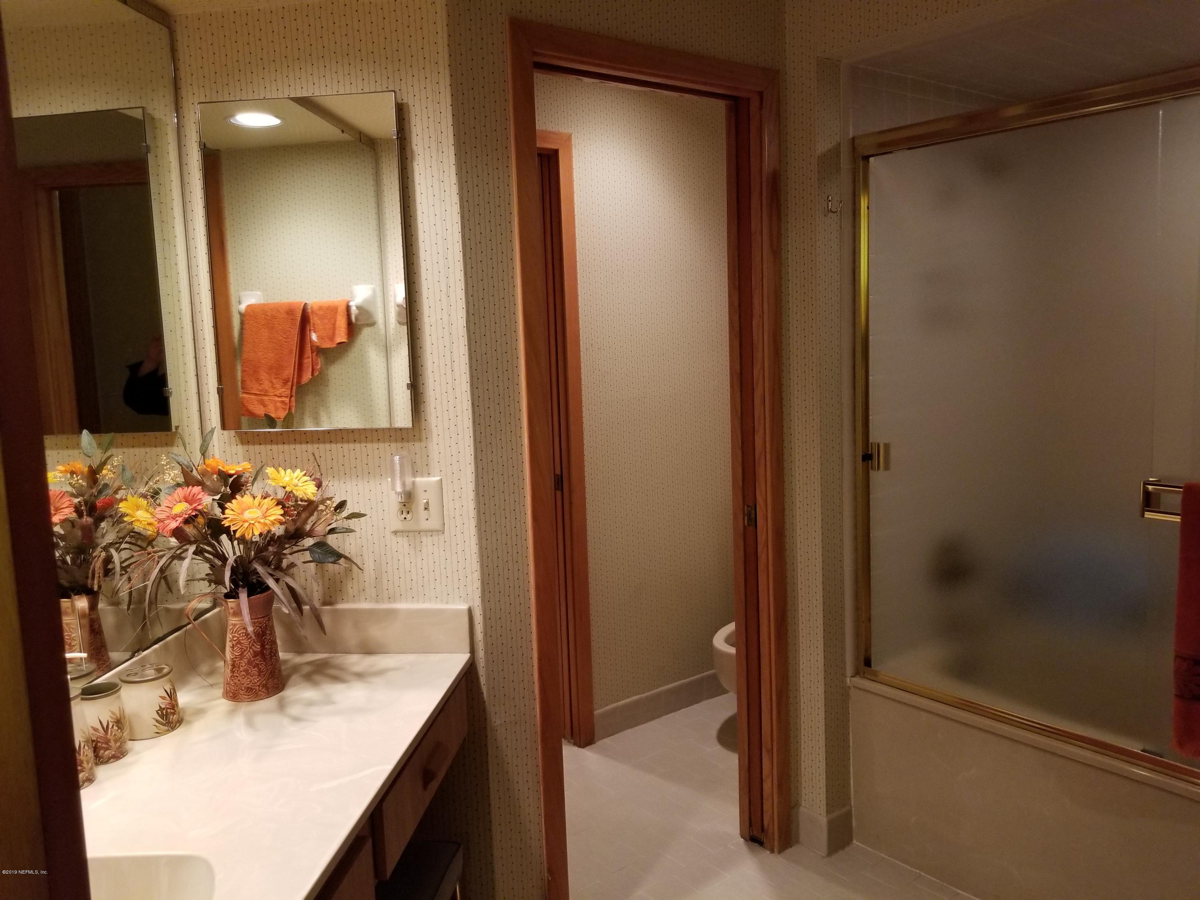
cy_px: 450
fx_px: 901
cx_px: 600
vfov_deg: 53.1
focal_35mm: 26
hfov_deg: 67.3
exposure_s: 1/30
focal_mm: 4.25
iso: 160
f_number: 1.7
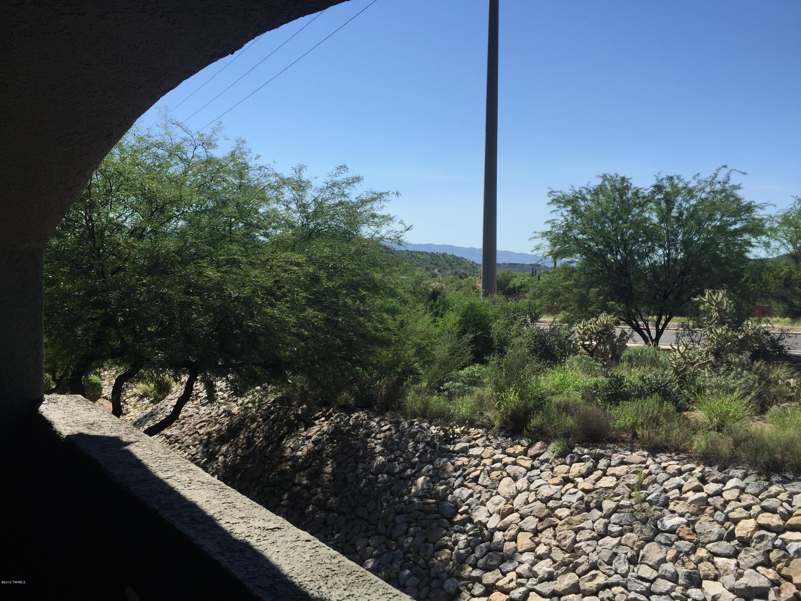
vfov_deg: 48.2
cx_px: 400
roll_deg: -2.4
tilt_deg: -1.3
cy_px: 300
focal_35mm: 29
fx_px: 671
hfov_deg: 61.7
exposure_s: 1/2475
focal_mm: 4.15
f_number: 2.2
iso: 32
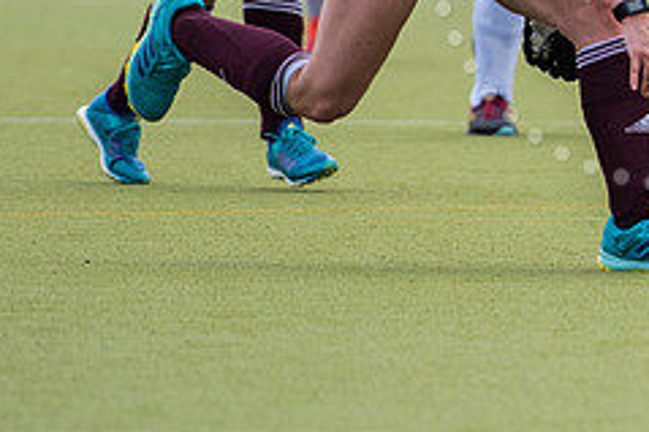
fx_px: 17943
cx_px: 970
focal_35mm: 996
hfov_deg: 2.1
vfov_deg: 1.4
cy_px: -148
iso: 180
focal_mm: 195
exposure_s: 1/1250
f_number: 3.2
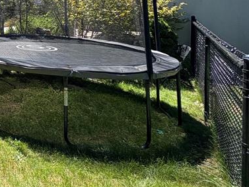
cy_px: -1
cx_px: -86
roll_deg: +1.1
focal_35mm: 38
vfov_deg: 34.3
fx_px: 273
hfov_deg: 33.3
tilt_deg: +0.1
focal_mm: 2.22
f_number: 2.2
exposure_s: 1/525
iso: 40
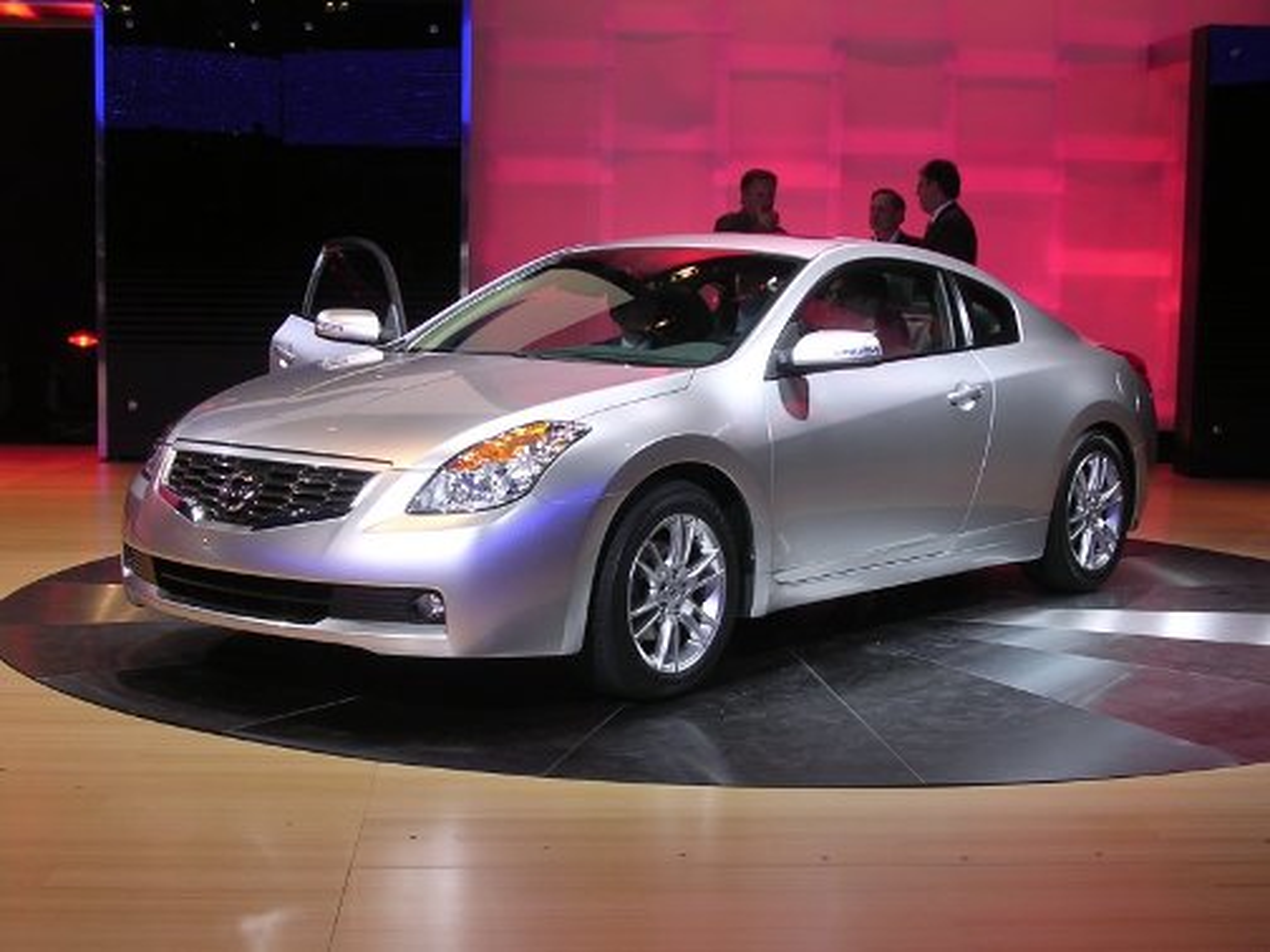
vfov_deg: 26.1
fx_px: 2055
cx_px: 635
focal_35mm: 56
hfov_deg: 34.3
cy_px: 476
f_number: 3.3
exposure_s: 1/42.2
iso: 100
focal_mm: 8.5
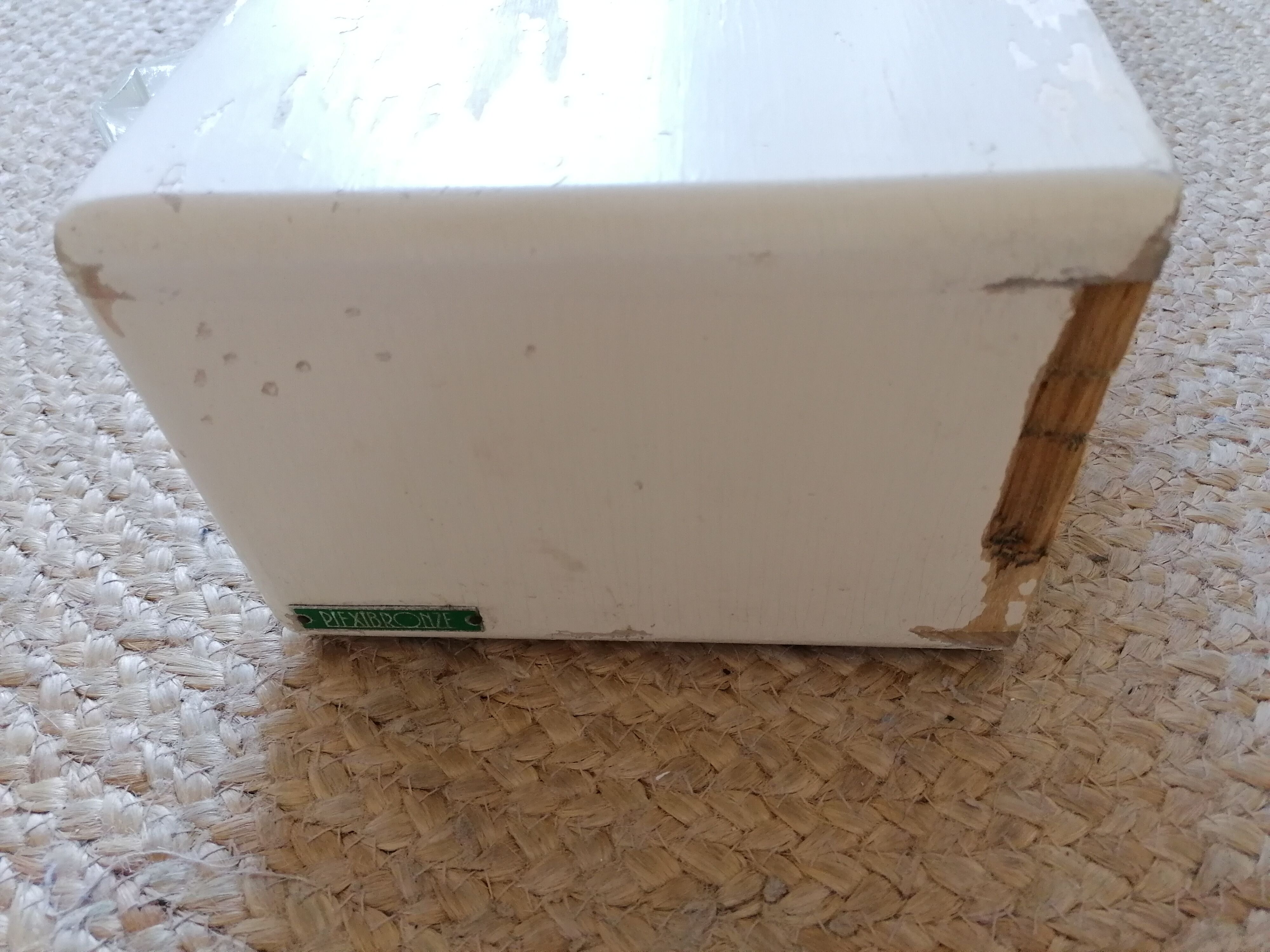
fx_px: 991
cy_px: 476
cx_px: 635
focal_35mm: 27
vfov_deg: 51.4
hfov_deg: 65.3
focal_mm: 4.75
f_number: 1.8
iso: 250
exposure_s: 1/33.3
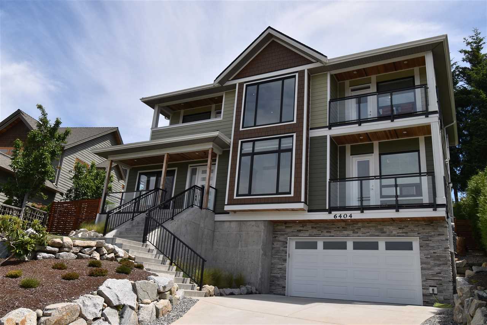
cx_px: 244
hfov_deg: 61.9
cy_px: 162
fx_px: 406
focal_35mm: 30
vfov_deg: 43.6
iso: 100
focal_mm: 20
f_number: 8
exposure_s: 1/250
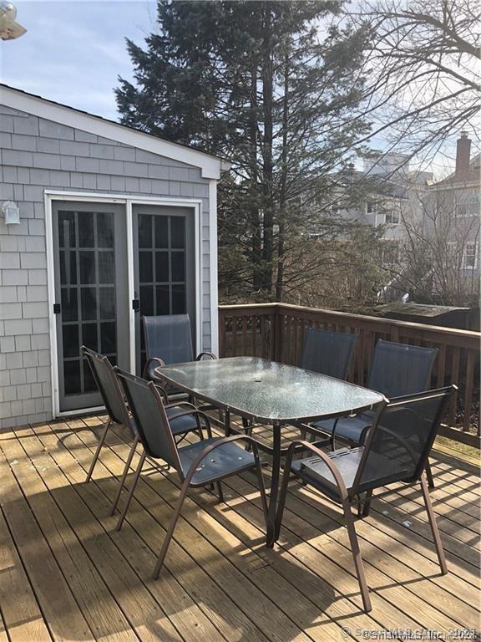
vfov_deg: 63.4
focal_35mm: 28
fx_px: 519
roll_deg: -0.4
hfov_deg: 49.7
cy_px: 321
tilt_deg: -6.7
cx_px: 240
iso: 20
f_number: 1.8
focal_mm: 3.99
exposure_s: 1/685
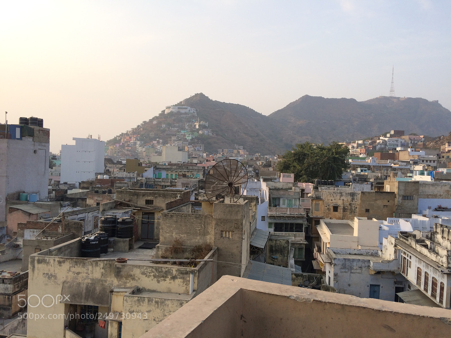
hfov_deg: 61.7
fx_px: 378
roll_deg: -1.1
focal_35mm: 29
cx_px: 226
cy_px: 169
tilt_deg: +0.0
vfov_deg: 48.2
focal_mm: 4.15
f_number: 2.2
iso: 32
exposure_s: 1/471
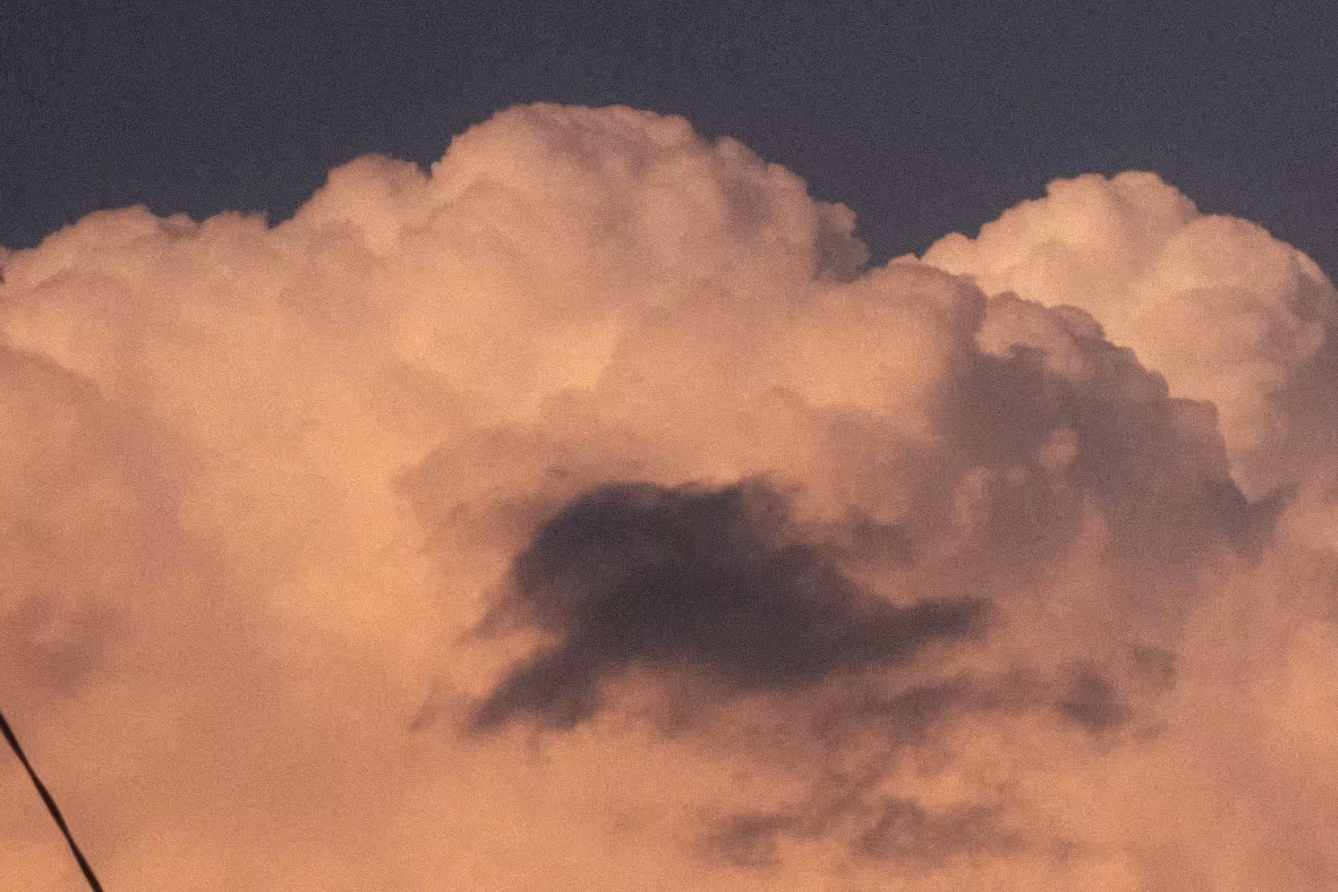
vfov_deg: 6.9
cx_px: 2447
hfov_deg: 9.8
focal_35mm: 199
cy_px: 1022
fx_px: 7396
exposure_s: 1/125
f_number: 6.4
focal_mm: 35
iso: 160
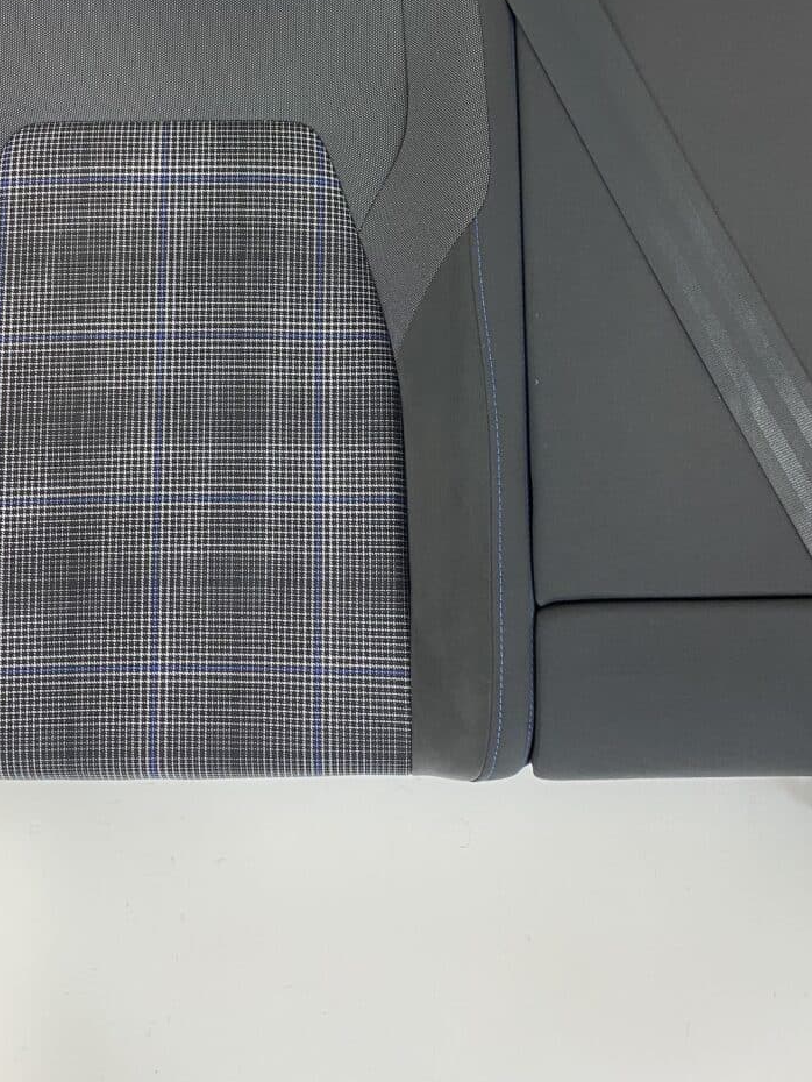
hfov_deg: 35.1
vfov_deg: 44.5
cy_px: 298
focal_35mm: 41
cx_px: 373
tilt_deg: -79.9
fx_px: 1282
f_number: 1.8
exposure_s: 1/50
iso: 100
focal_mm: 4.25
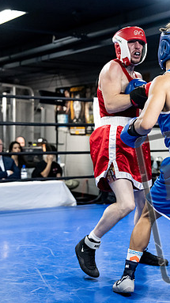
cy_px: 151
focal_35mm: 73
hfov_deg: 16.4
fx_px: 586
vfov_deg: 29.0
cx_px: 137
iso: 8000
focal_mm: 46
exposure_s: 1/1000
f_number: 2.8
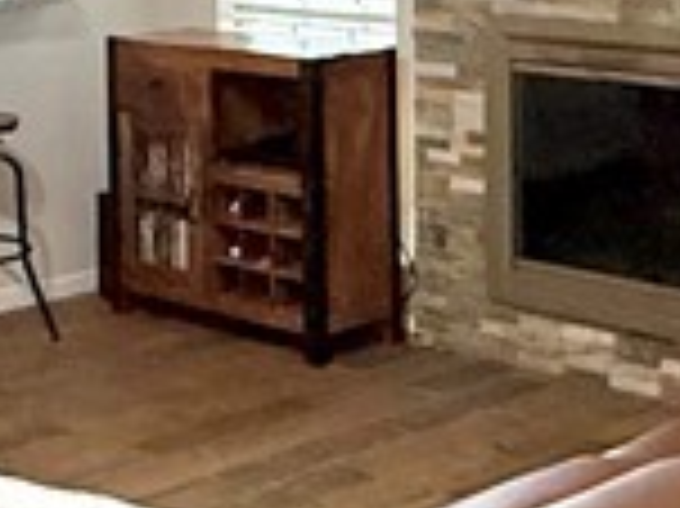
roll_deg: -0.2
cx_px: 189
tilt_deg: -0.6
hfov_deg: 20.5
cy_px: -135
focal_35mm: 95
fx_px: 1865
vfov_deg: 14.9
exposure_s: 1/60
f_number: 2.2
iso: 500
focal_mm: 2.22
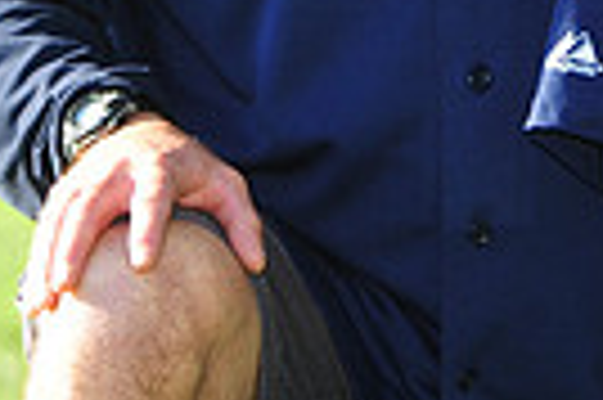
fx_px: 9787
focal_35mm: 585
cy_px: -422
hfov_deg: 3.5
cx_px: 878
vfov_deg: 2.3
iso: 200
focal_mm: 135
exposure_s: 1/400
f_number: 4.5
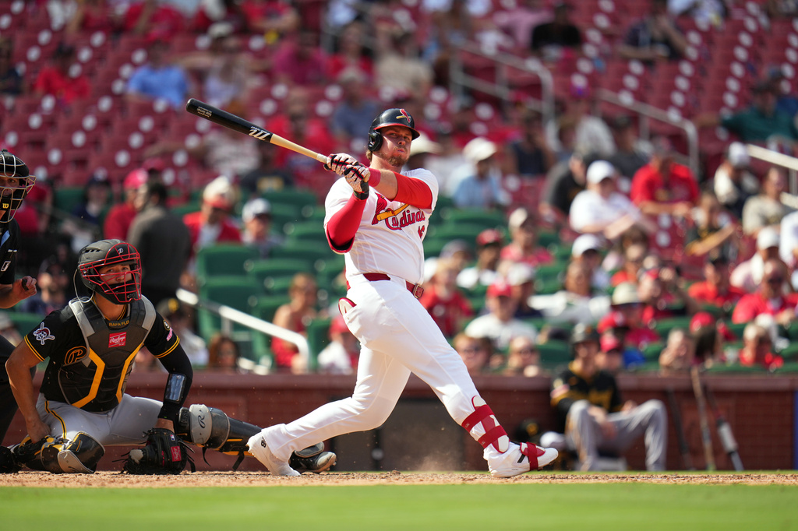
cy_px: 266
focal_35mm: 400
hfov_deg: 5.2
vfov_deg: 3.4
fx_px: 8863
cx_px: 399
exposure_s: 1/3200
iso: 320
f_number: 2.8
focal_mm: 400
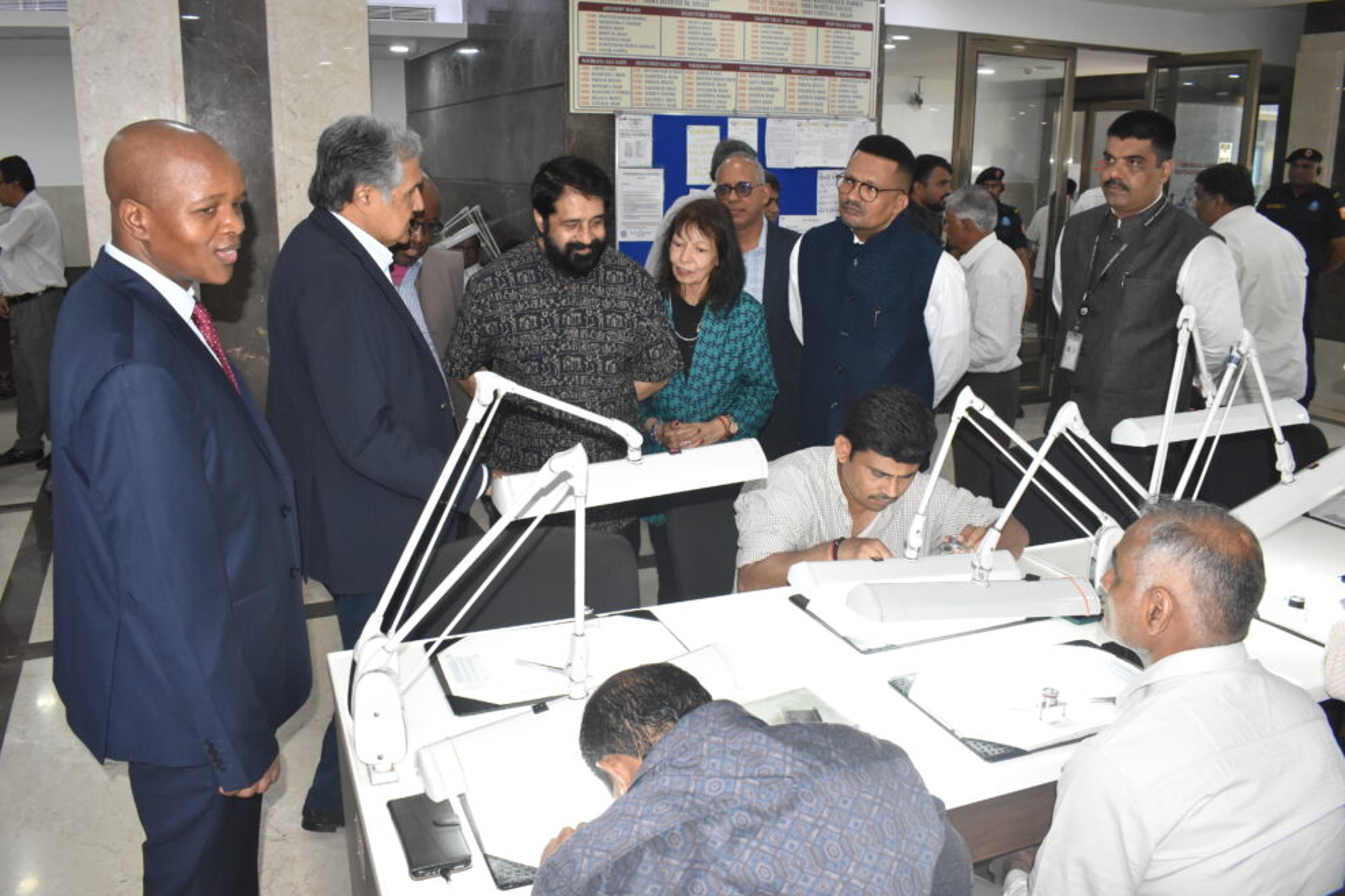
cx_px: 659
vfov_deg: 46.4
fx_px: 1046
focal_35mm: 28
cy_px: 434
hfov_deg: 65.5
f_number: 7.1
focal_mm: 18
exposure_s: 1/125
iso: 1600
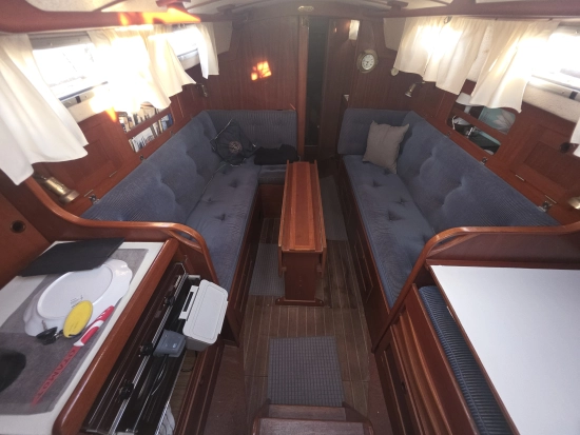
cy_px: 218
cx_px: 290
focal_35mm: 13
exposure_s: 1/50
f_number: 1.9
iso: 125
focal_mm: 2.2
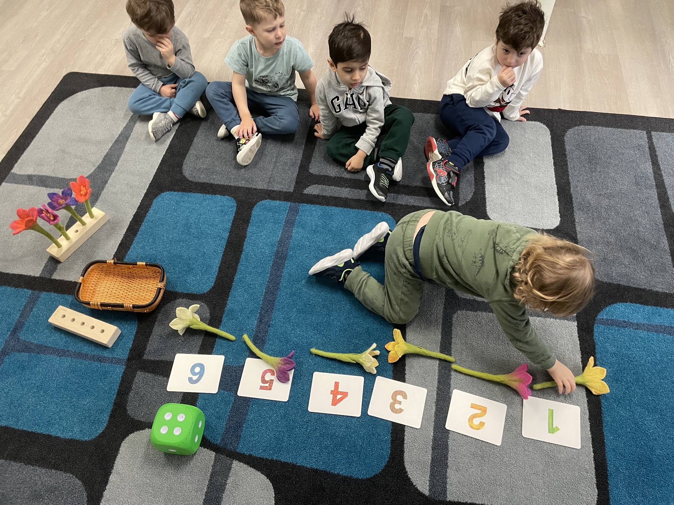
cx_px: 337
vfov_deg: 53.1
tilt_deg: -56.2
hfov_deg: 67.3
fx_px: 506
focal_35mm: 26
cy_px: 252
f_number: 1.6
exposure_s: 1/60
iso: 200
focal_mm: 4.2
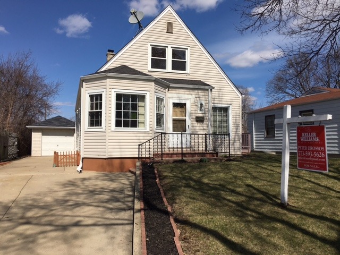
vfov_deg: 48.2
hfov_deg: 61.7
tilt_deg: +5.1
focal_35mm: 29
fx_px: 285
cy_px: 128
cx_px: 170
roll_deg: +1.0
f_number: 2.2
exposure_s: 1/3497
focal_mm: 4.15
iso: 25
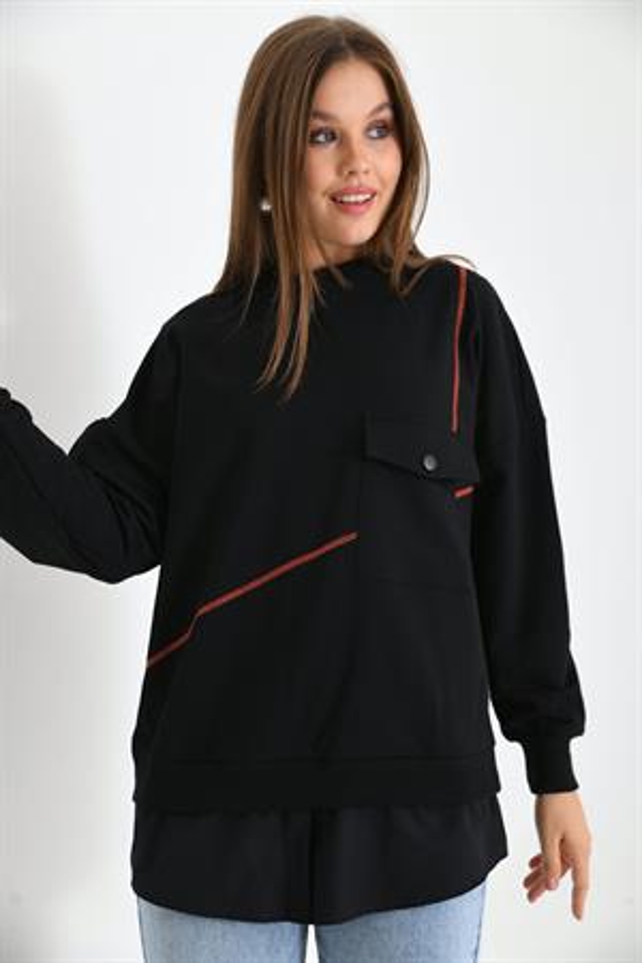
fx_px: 1498
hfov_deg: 24.2
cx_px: 321
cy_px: 482
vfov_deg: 35.6
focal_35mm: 56
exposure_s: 1/125
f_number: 5.6
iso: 100
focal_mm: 56
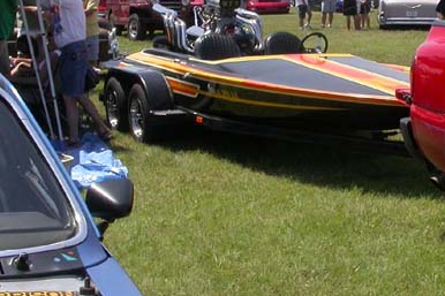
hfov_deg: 24.7
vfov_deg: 16.6
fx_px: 1013
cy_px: 93
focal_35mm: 82
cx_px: 277
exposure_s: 1/302
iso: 100
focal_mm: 7.85
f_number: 7.5
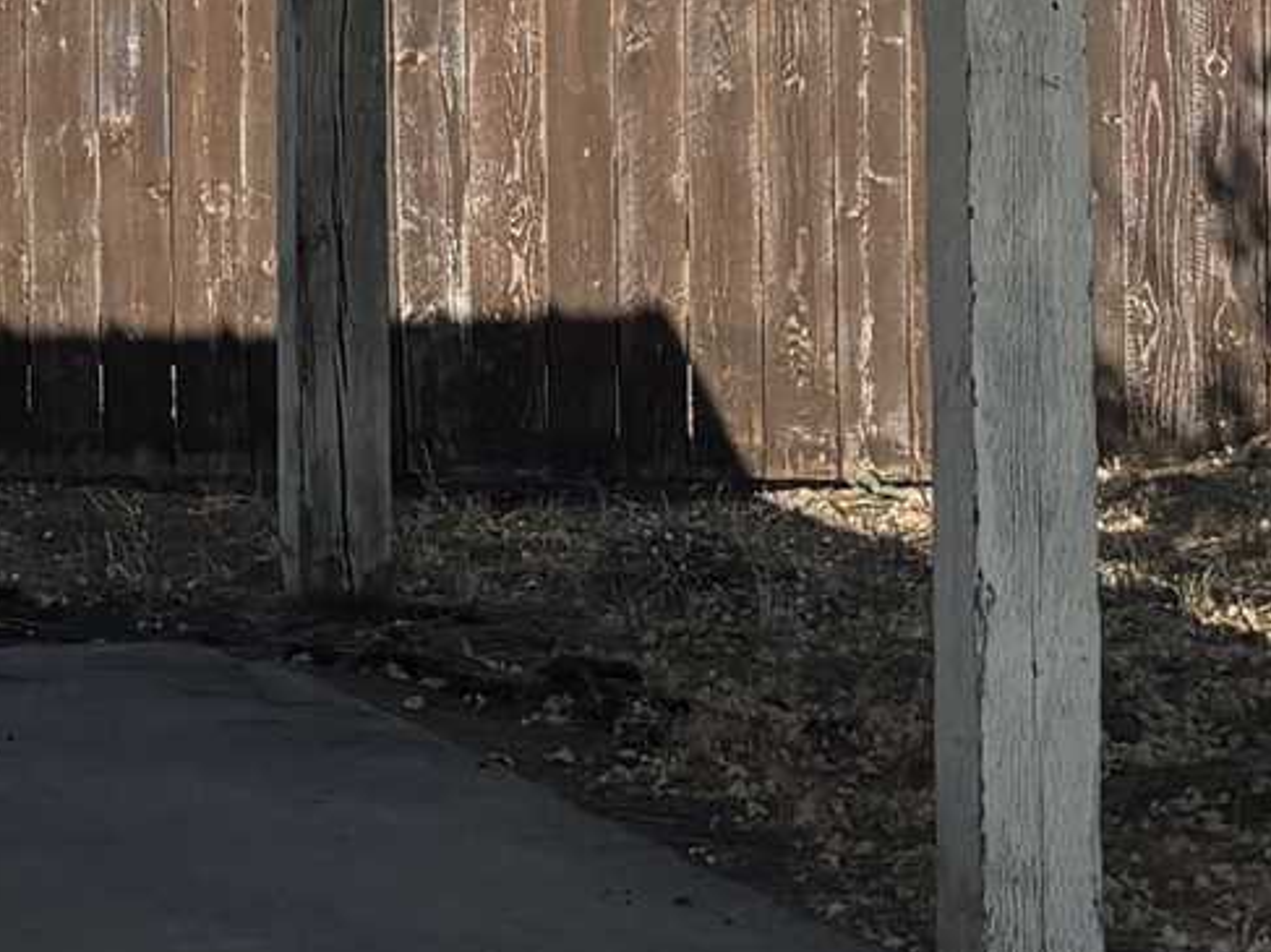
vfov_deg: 8.8
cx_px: -605
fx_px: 6020
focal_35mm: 164
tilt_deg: +5.7
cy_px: -553
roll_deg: +1.6
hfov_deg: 11.6
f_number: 1.6
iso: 50
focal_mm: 5.96
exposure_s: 1/3650
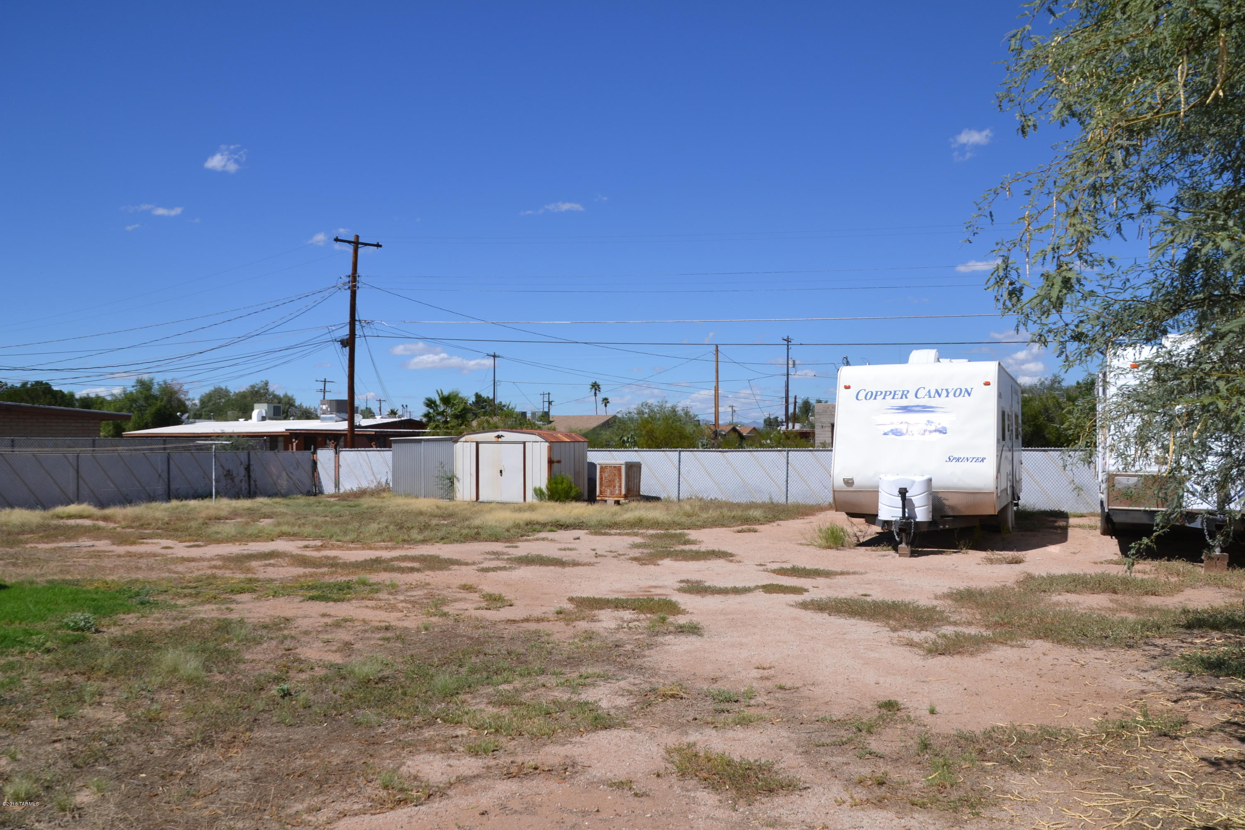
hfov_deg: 67.4
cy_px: 415
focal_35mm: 27
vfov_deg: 47.9
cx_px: 622
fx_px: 934
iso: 100
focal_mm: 18
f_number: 10
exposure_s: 1/400
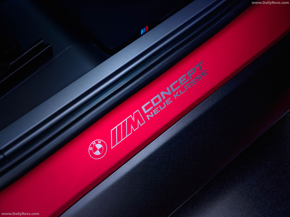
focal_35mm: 44
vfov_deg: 32.9
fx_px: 369
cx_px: 145
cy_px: 108
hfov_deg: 42.9
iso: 1600
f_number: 5.6
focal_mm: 55
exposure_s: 1/100
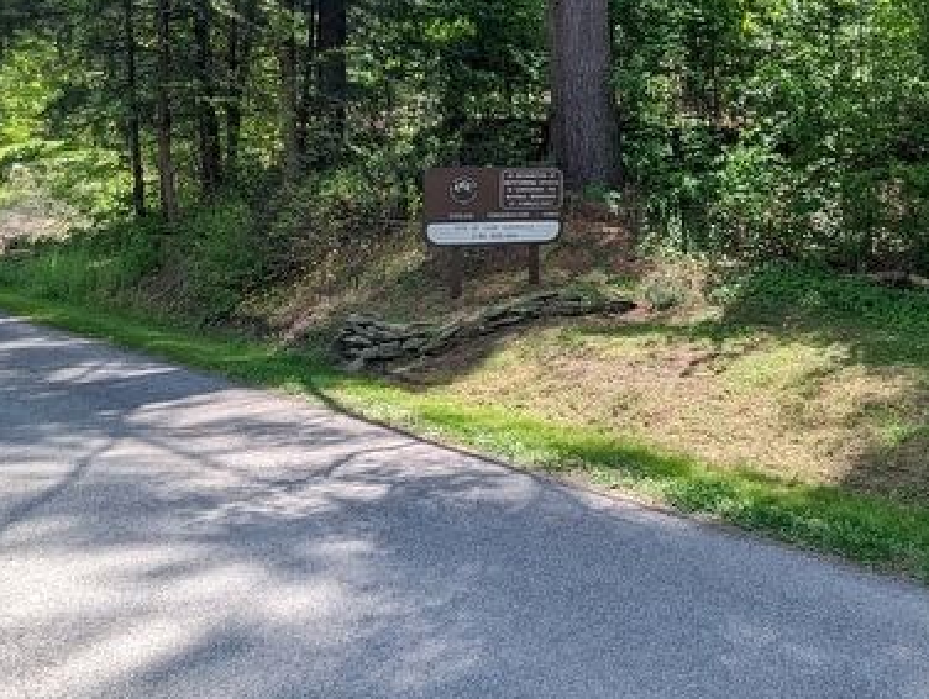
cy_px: 82
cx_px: 700
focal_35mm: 34
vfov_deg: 39.2
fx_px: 914
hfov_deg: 51.5
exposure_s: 1/973
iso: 45
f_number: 2.2
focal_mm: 2.35
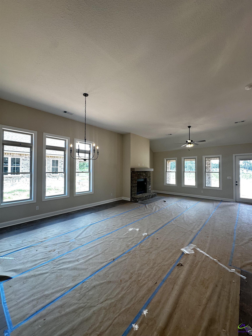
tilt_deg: +1.5
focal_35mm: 14
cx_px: 126
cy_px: 168
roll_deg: -0.7
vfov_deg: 102.1
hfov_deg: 85.7
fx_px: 136
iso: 125
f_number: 2.2
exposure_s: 1/120
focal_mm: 2.22
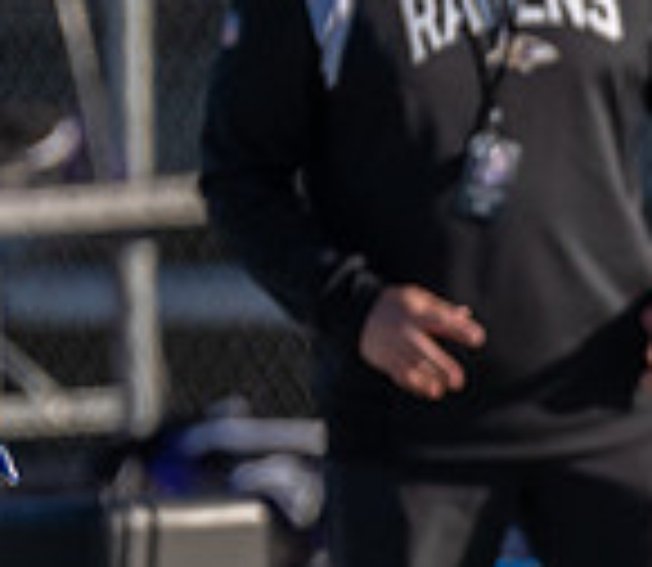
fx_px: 36990
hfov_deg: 1.0
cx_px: 1471
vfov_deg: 0.9
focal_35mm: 1853
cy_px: 676
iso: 160
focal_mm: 200
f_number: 2.8
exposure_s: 1/3200
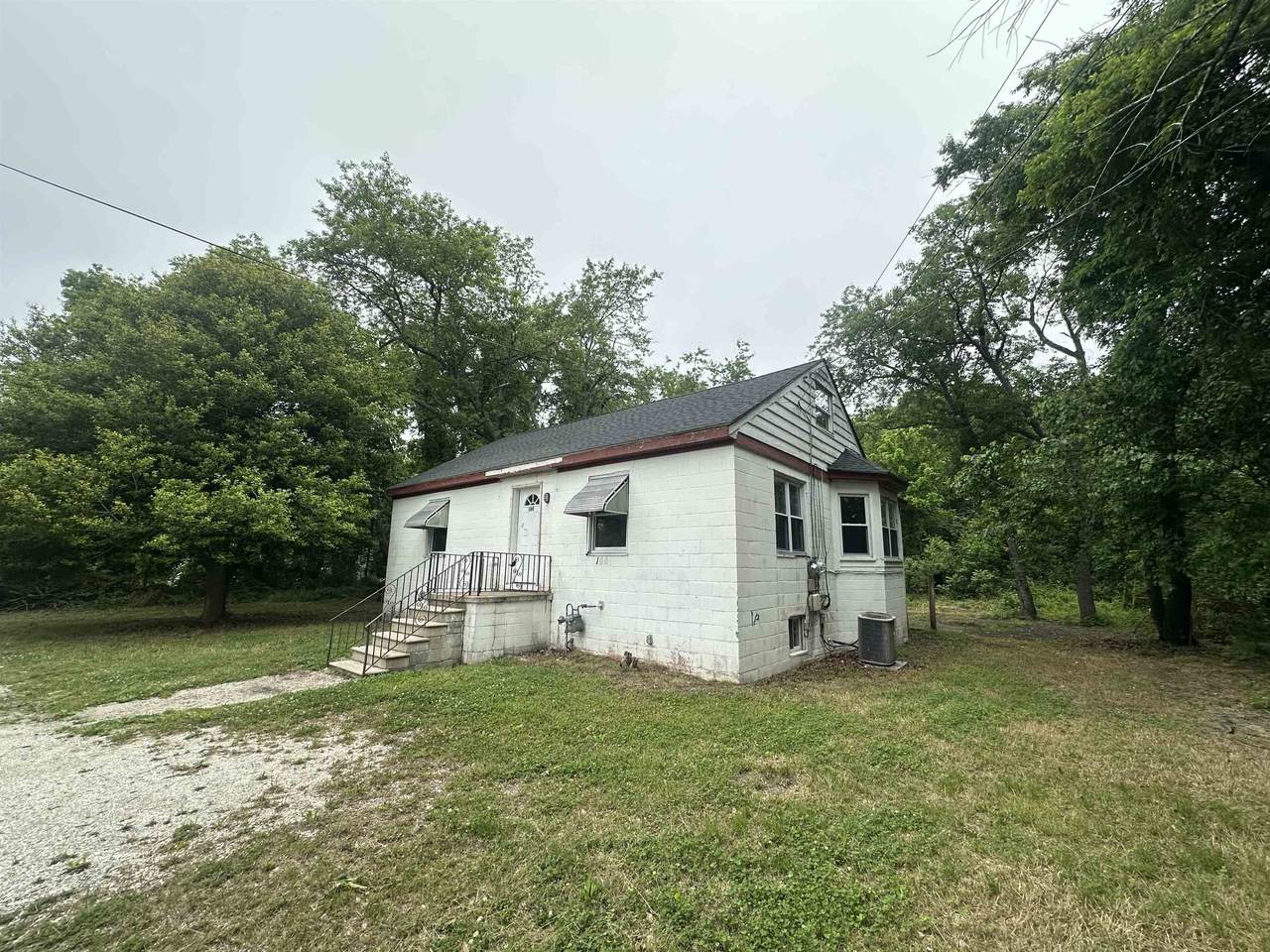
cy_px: 476
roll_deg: -0.9
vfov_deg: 85.7
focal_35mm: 14
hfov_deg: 102.1
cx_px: 635
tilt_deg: +12.8
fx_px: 514
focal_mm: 2.22
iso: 40
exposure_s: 1/855
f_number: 2.2
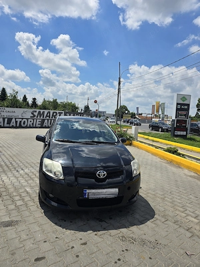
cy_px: 134
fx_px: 177
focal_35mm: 23
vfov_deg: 73.9
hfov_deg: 58.9
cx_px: 100
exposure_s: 1/1667
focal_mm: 6.3
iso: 12
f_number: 1.7
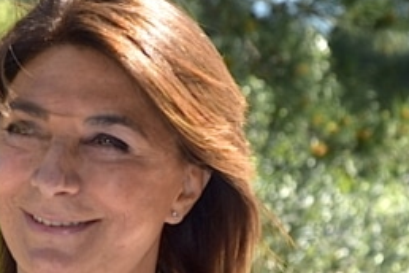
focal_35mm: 384
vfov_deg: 3.6
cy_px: 222
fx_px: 4362
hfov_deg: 5.4
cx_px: 124
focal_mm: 110
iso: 100
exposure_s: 1/200
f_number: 10
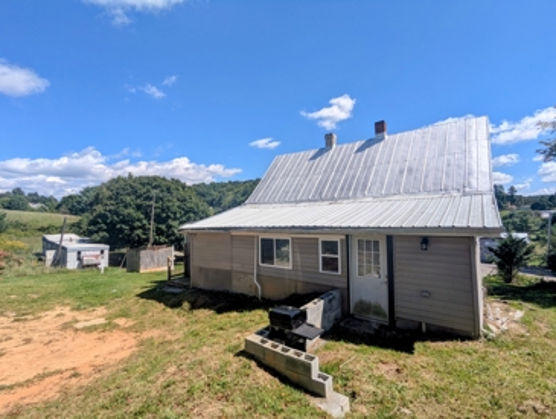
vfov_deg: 78.3
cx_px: 278
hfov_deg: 94.4
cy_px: 210
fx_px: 257
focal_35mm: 16
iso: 49
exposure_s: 1/2347
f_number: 2.2
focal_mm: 2.35
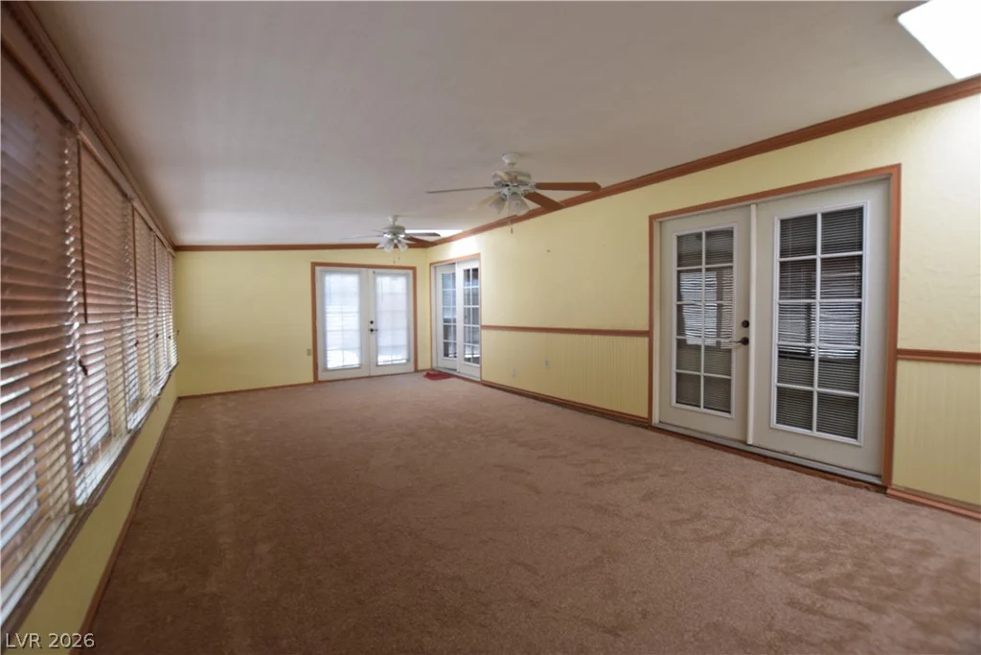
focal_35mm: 15
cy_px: 328
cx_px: 490
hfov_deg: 100.4
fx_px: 409
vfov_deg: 77.3
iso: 400
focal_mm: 10
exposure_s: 1/100
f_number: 5
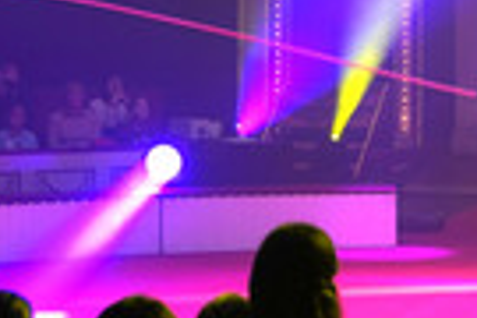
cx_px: 468
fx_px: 2120
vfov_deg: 8.5
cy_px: -78
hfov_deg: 12.7
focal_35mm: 160
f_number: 3.5
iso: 1000
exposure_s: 1/500
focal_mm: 48
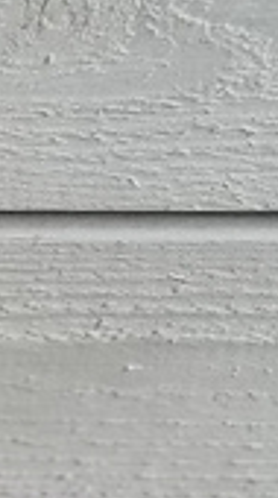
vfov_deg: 14.4
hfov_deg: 7.1
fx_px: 1949
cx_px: -635
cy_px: 422
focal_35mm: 148
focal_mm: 5.56
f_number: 4
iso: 160
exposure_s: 1/100
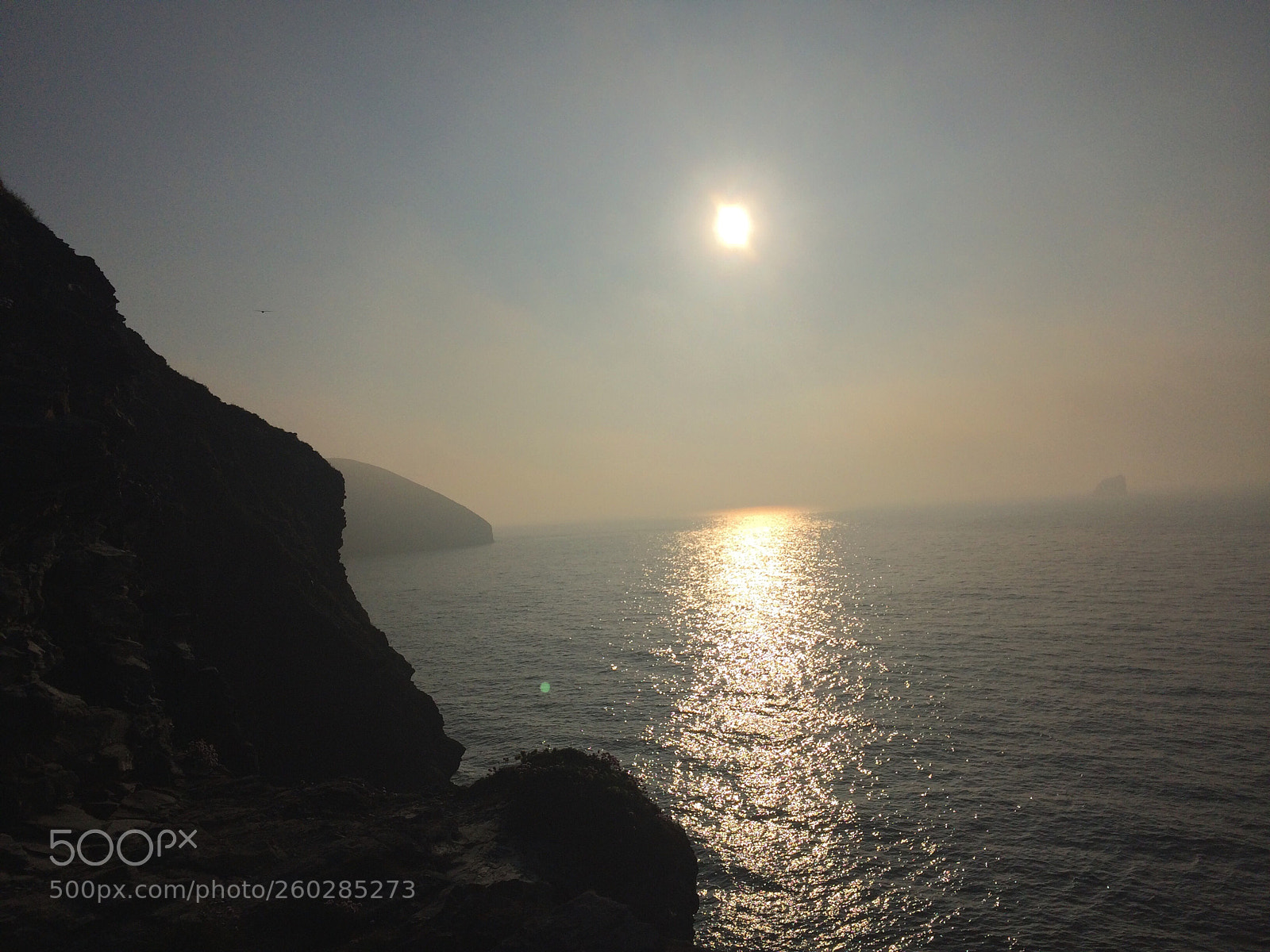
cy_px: 476
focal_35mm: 29
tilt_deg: +1.7
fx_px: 1064
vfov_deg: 48.2
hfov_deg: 61.7
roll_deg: +4.1
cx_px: 635
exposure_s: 1/41667
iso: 40
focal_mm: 4.15
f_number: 2.2
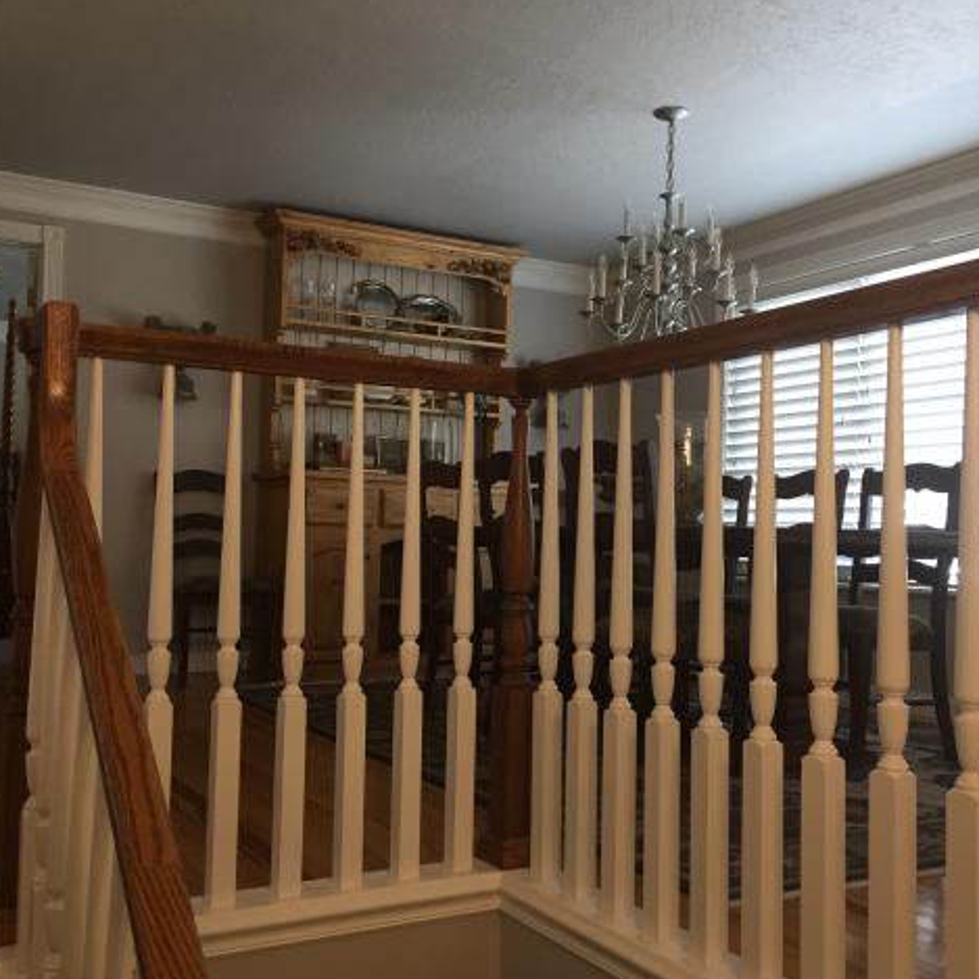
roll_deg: -0.9
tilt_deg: +3.1
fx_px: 1120
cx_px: 486
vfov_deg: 47.2
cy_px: 493
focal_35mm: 35
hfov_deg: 47.2
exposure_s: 1/30
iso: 50
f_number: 2.2
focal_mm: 4.15
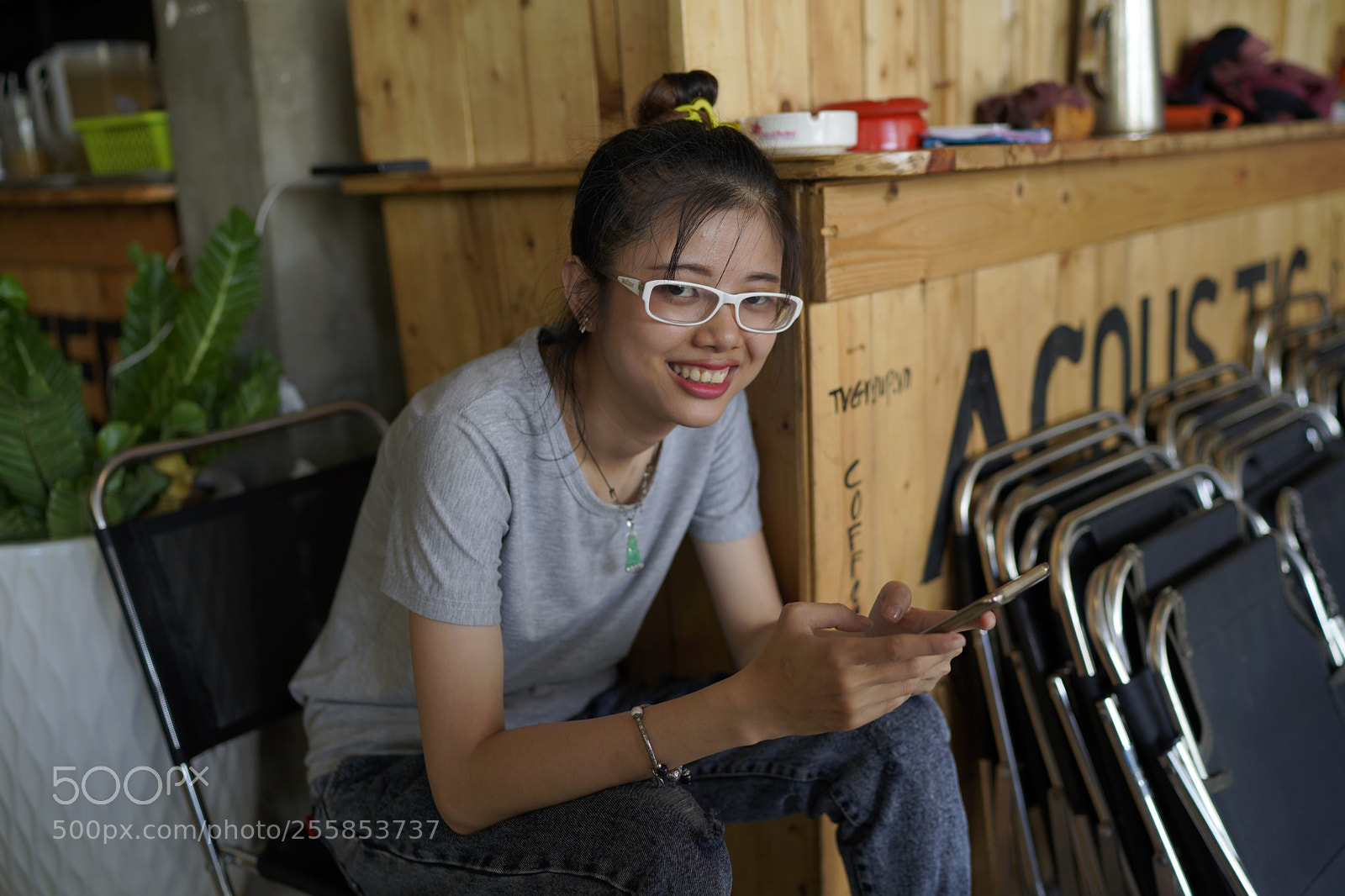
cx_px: 672
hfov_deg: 54.4
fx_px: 1307
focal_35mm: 35
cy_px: 448
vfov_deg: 37.8
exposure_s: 1/80
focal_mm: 35
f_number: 2
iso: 100
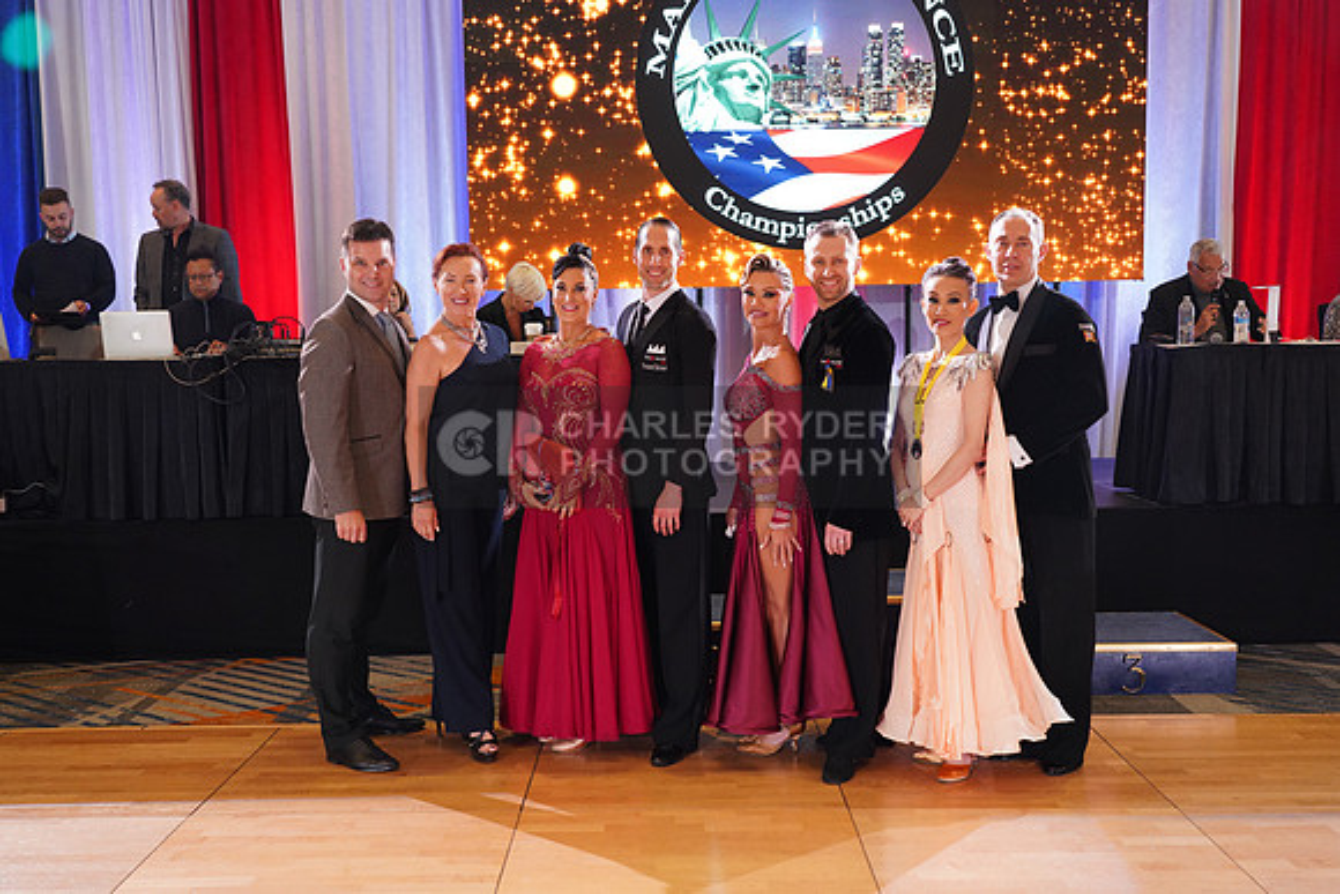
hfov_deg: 53.1
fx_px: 1340
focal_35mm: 36
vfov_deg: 36.9
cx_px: 670
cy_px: 447
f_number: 4.5
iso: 2000
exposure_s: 1/160
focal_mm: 36
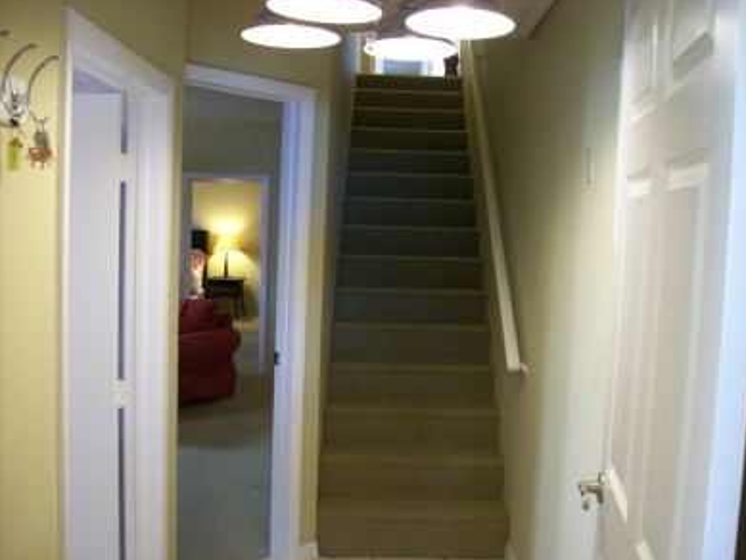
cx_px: 382
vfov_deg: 38.7
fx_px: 798
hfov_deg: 50.1
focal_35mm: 37
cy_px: 282
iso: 160
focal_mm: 6
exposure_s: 1/18.9
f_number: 2.7
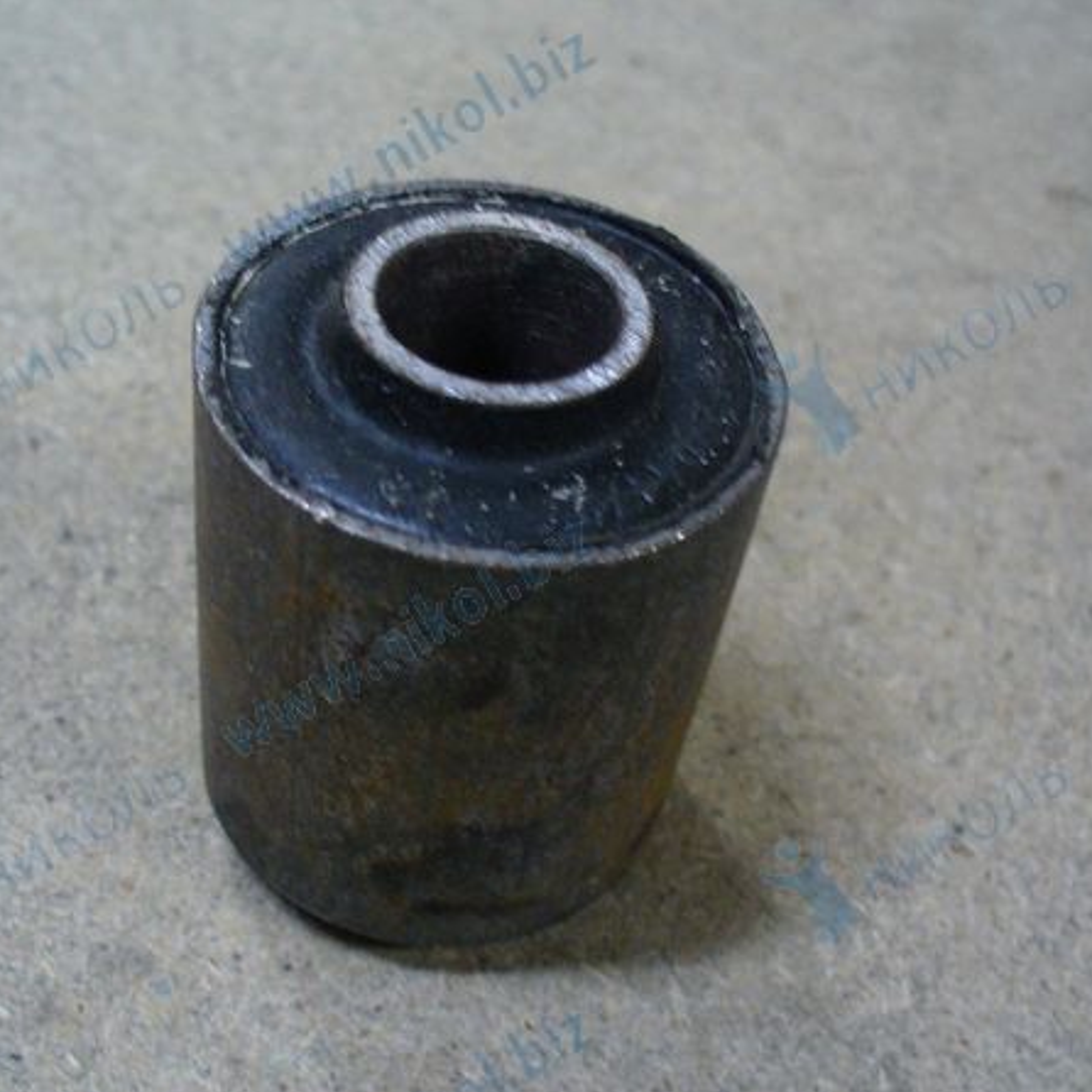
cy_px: 546
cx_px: 514
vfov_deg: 38.3
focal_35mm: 44
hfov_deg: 38.3
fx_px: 1570
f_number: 2.8
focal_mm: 6.1
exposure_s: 1/8
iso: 200
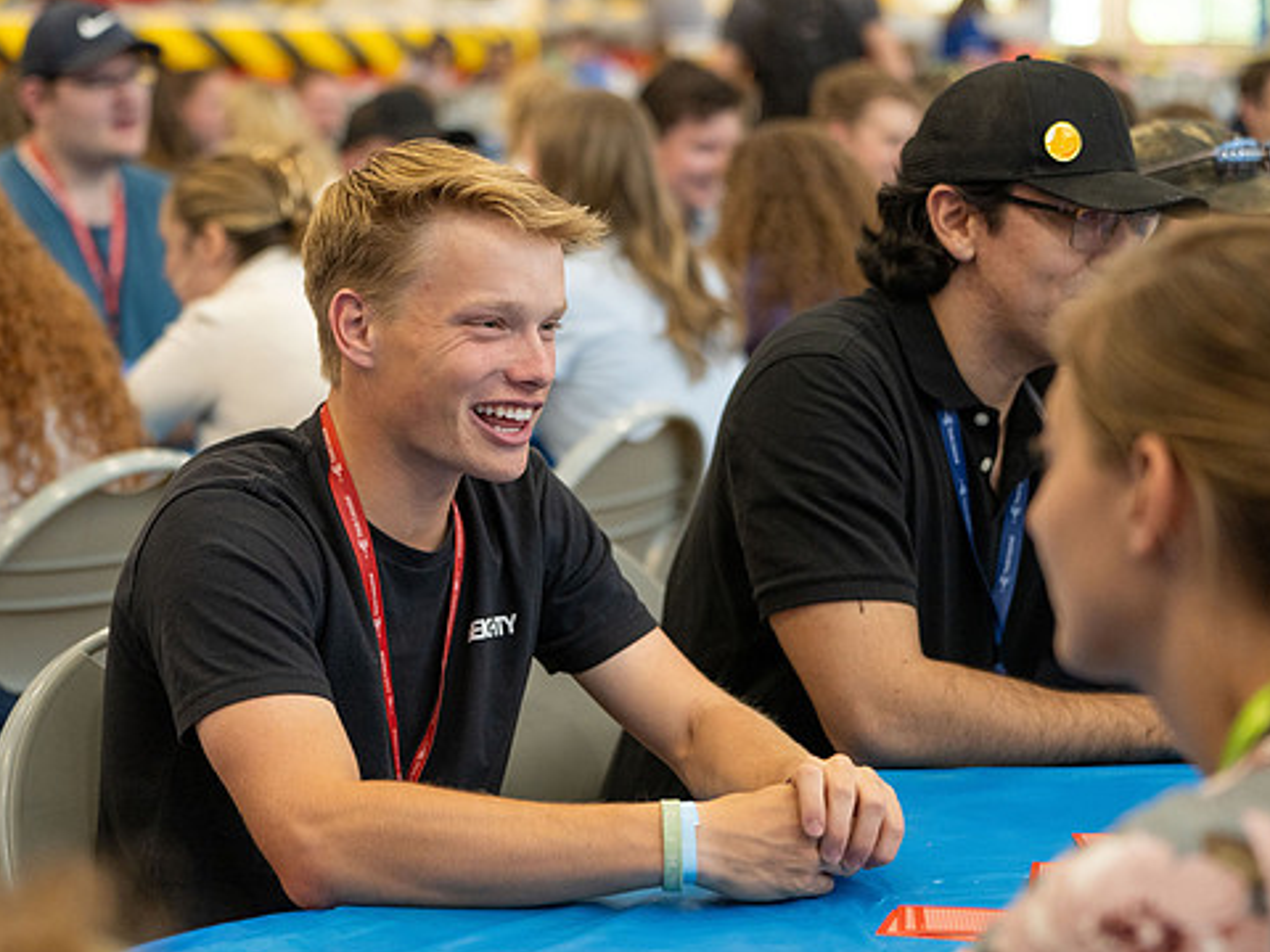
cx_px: 605
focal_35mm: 96
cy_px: 440
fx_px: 3522
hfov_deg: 20.4
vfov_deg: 15.4
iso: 800
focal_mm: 70
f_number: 2.8
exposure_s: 1/250
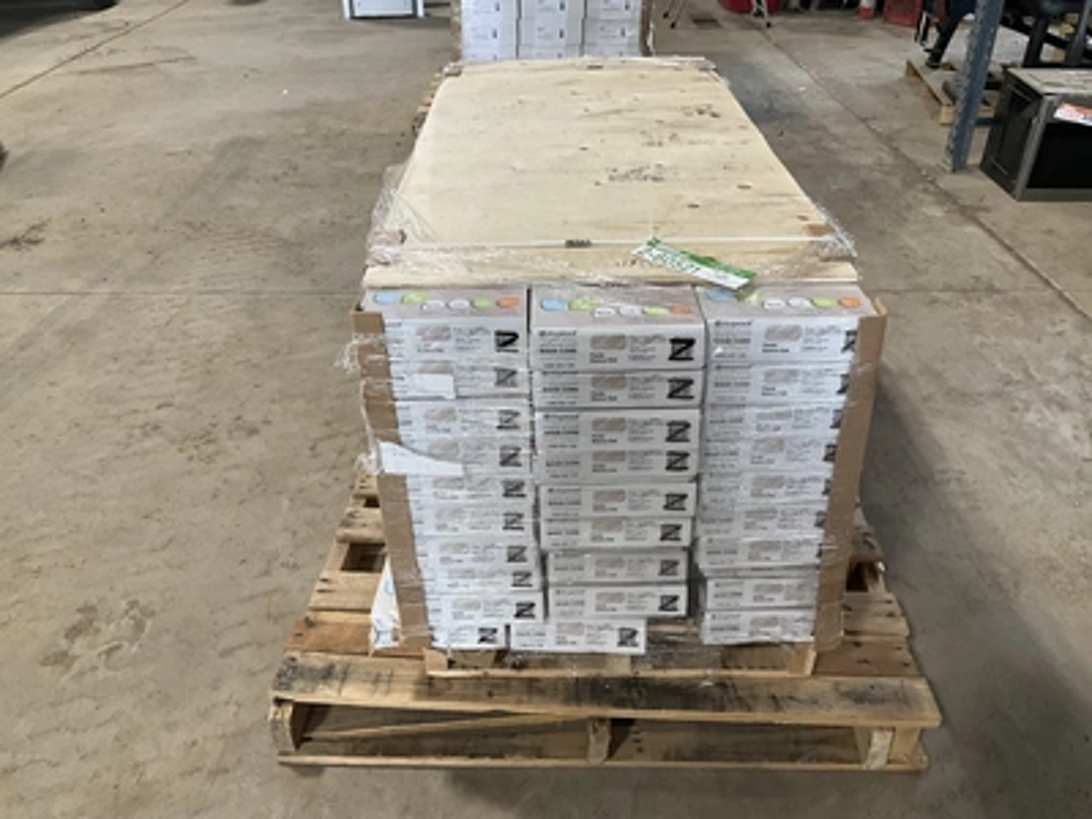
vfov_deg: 48.2
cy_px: 410
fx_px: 915
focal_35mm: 29
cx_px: 546
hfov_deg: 61.7
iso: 64
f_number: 1.8
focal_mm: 3
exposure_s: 1/60
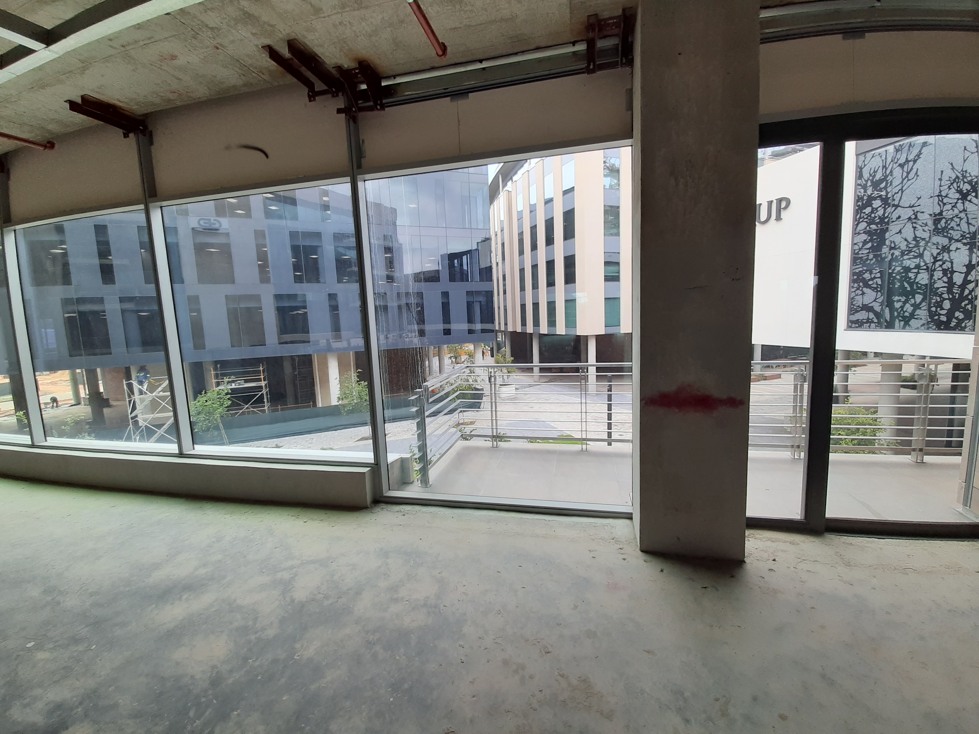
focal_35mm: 13
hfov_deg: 106.2
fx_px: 368
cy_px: 367
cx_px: 490
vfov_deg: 89.9
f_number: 2.2
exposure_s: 1/100
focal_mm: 1.42
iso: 40
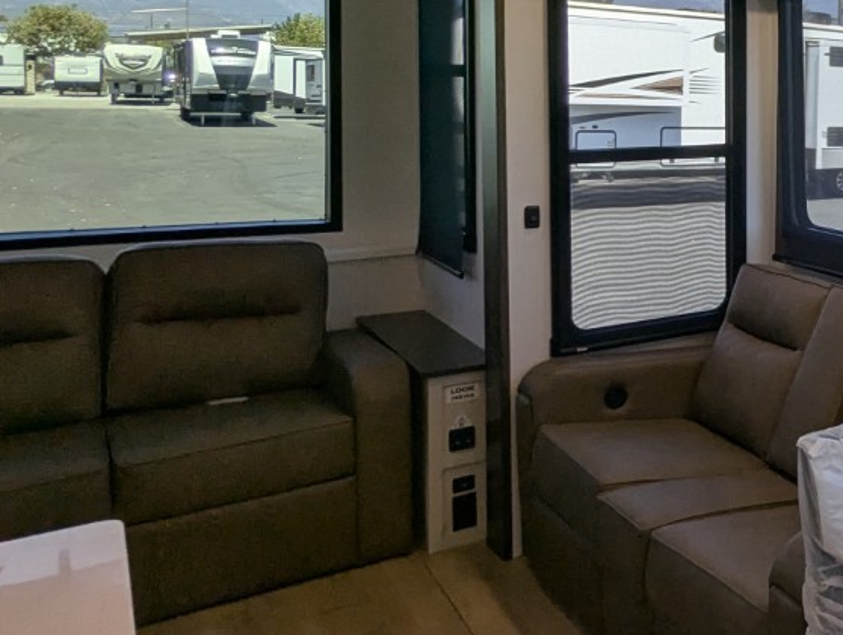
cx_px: 1017
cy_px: 129
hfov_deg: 36.1
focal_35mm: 40
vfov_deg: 34.9
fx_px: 975
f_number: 2.2
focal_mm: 2.35
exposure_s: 1/171
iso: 59
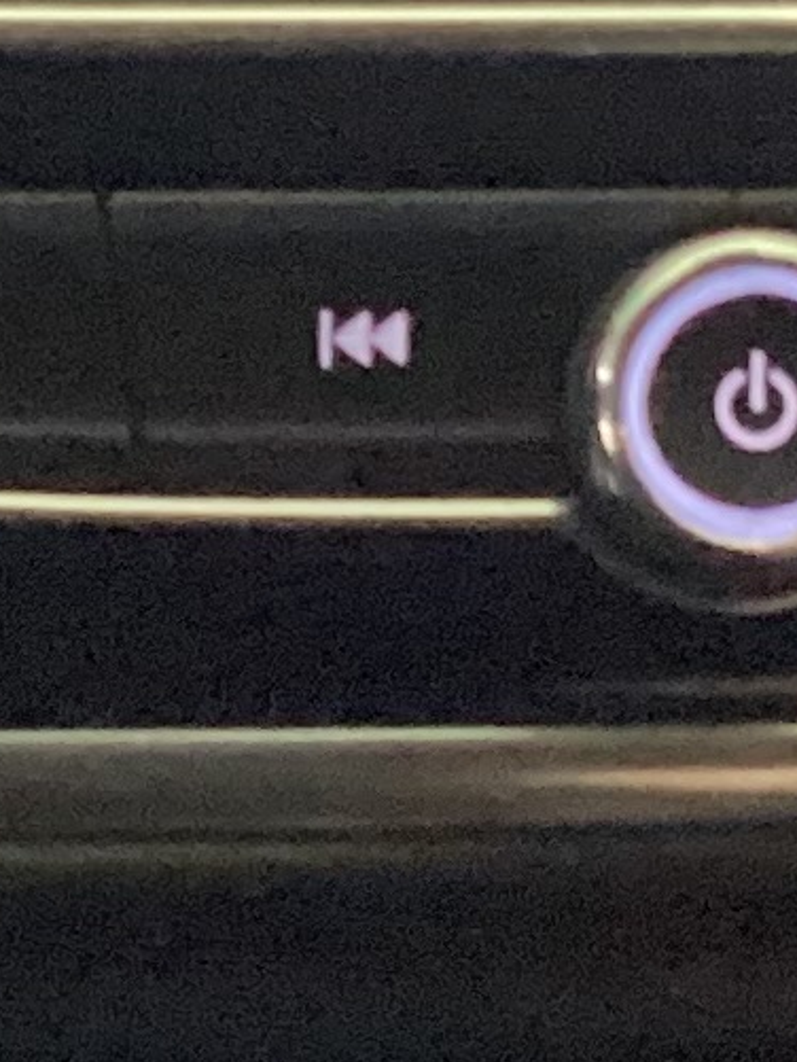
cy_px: 468
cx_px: 409
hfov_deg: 7.4
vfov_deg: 9.8
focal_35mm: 202
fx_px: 6199
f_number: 2.4
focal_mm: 3.3
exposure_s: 1/30
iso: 800
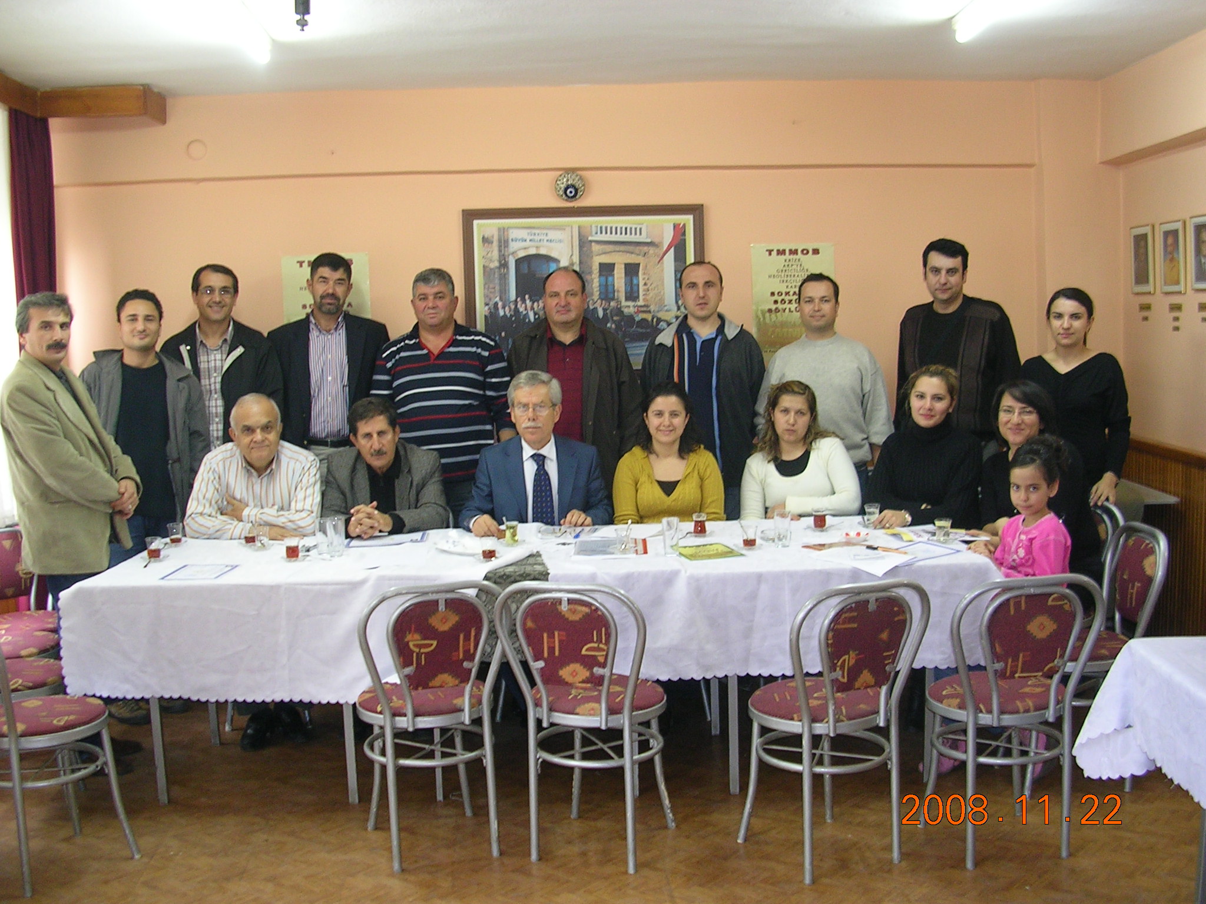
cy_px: 452
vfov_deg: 37.7
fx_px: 1324
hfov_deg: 49.0
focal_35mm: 38
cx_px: 603
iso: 72
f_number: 2.8
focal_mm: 5.8
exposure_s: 1/5.3
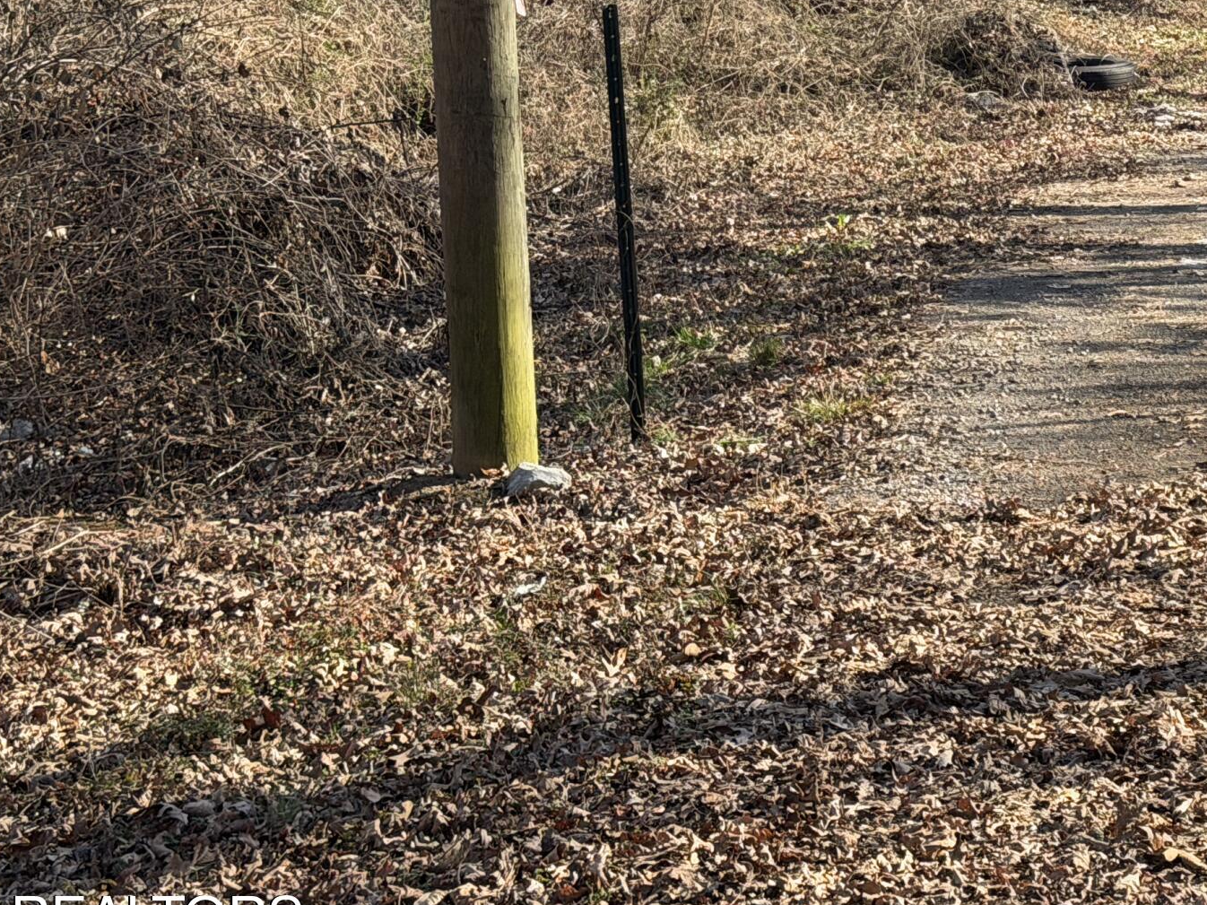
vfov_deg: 13.6
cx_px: 1222
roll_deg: +1.9
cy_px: 1
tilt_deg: -9.7
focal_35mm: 107
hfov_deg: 17.9
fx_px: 3730
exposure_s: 1/1543
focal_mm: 6.76
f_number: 1.78
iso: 100
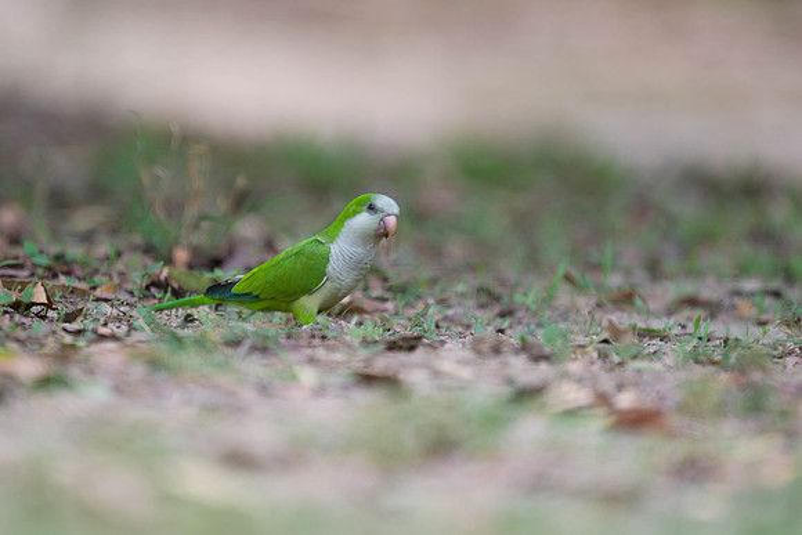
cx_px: 380
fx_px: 19086
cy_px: 209
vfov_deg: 1.6
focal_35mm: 857
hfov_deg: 2.4
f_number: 4
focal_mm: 560
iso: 250
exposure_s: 1/1250
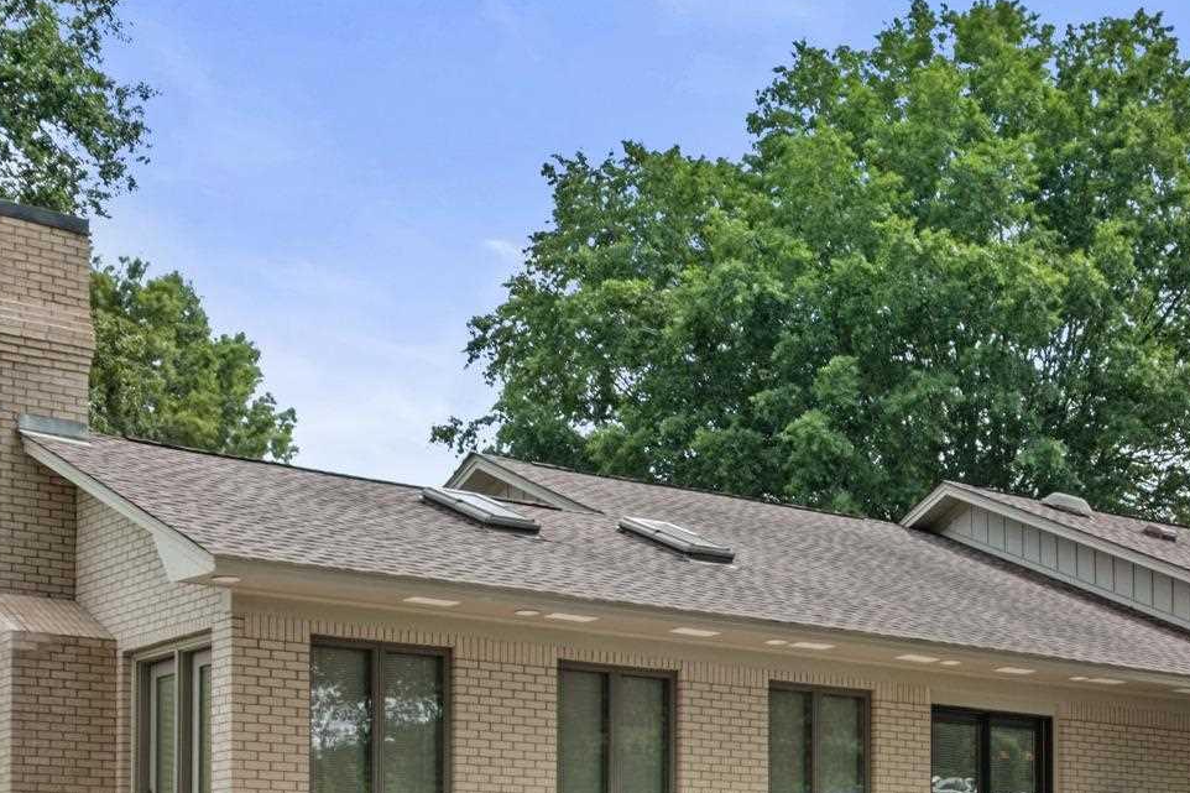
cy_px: 901
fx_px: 2148
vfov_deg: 19.9
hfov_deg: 30.6
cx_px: 854
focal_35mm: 65
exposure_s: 1/50
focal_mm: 16.6
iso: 400
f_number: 8
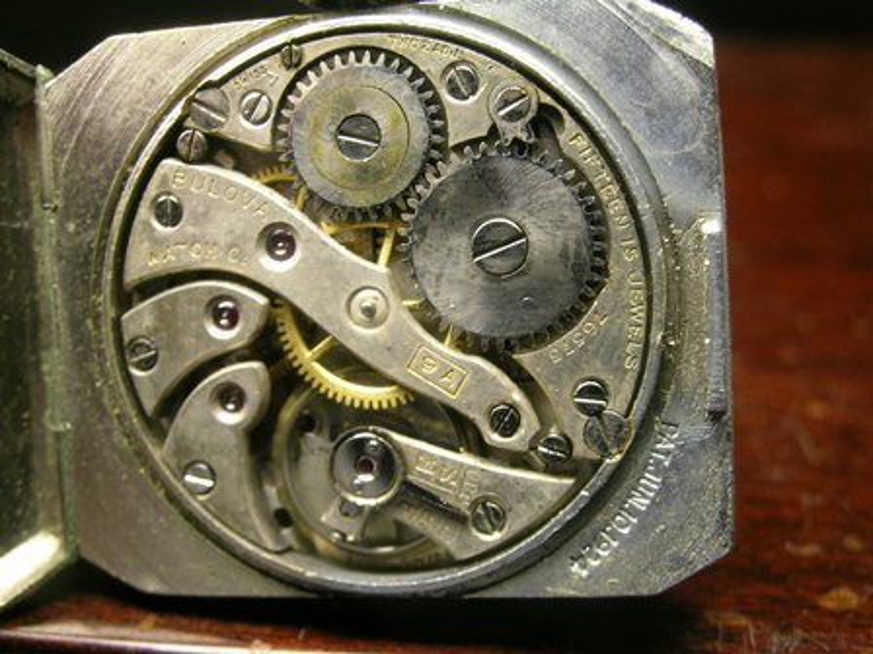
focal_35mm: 50
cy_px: 327
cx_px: 436
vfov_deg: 29.1
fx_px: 1261
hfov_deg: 38.2
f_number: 4.8
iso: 90
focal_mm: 10.3
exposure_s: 1/3.5
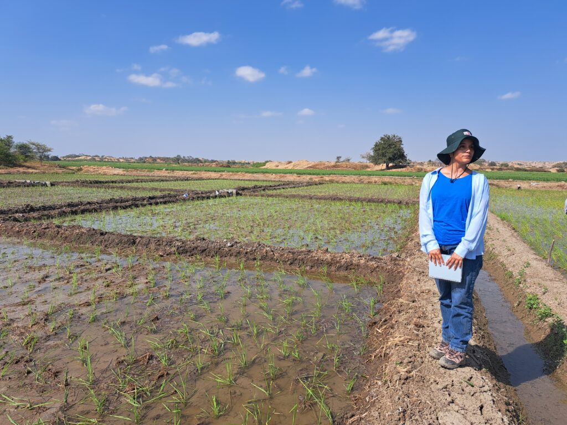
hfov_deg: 71.6
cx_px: 284
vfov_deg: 56.8
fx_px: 393
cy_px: 212
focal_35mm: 24
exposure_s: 1/977
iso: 50
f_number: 1.8
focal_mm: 5.23
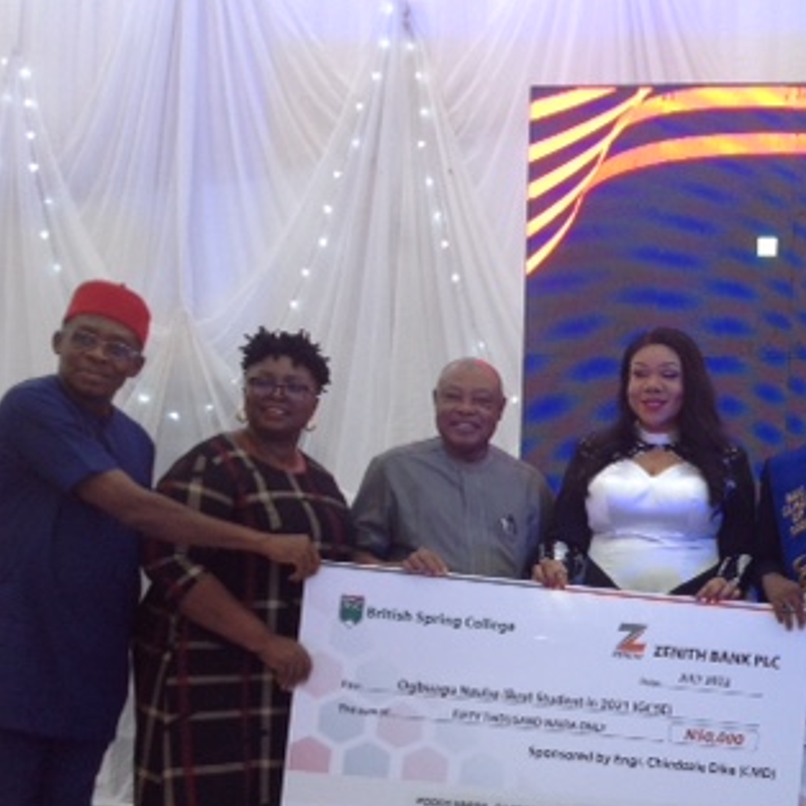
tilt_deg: +3.3
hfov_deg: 26.1
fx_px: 1660
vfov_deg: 27.0
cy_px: 583
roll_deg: -3.3
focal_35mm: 63
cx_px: 780
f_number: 2.4
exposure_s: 1/15
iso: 64
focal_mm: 4.28
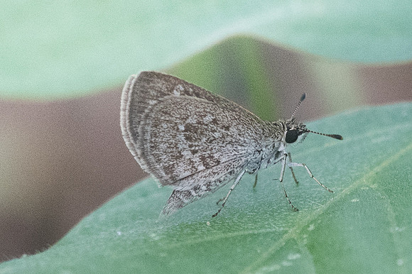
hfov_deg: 1.9
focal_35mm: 1100
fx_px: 12584
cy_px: 164
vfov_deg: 1.2
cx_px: 206
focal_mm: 150
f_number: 5
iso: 1250
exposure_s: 1/1600
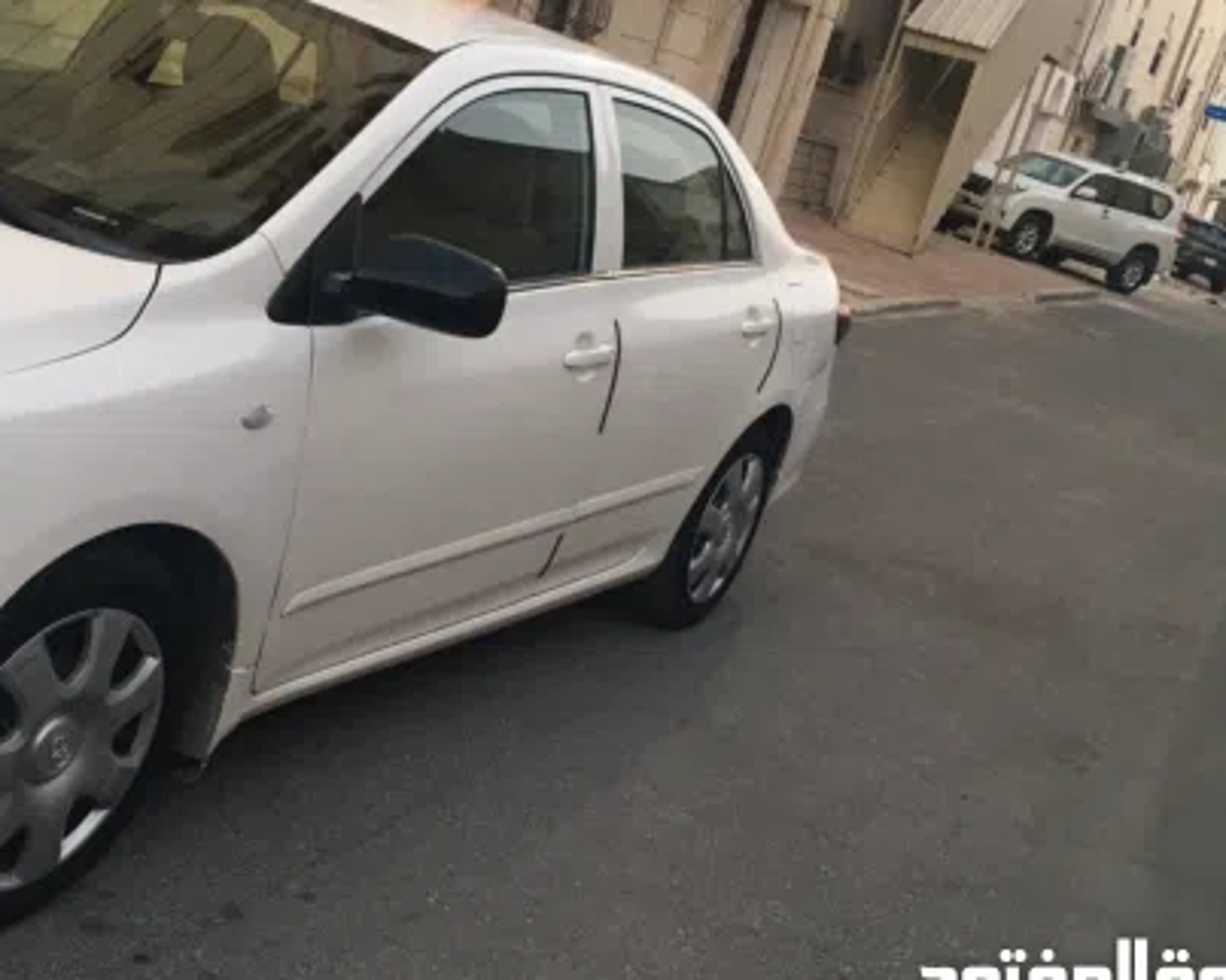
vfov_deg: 33.4
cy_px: 499
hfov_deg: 40.8
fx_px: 1632
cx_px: 450
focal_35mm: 45
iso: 100
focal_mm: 4.15
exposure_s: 1/33
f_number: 2.2
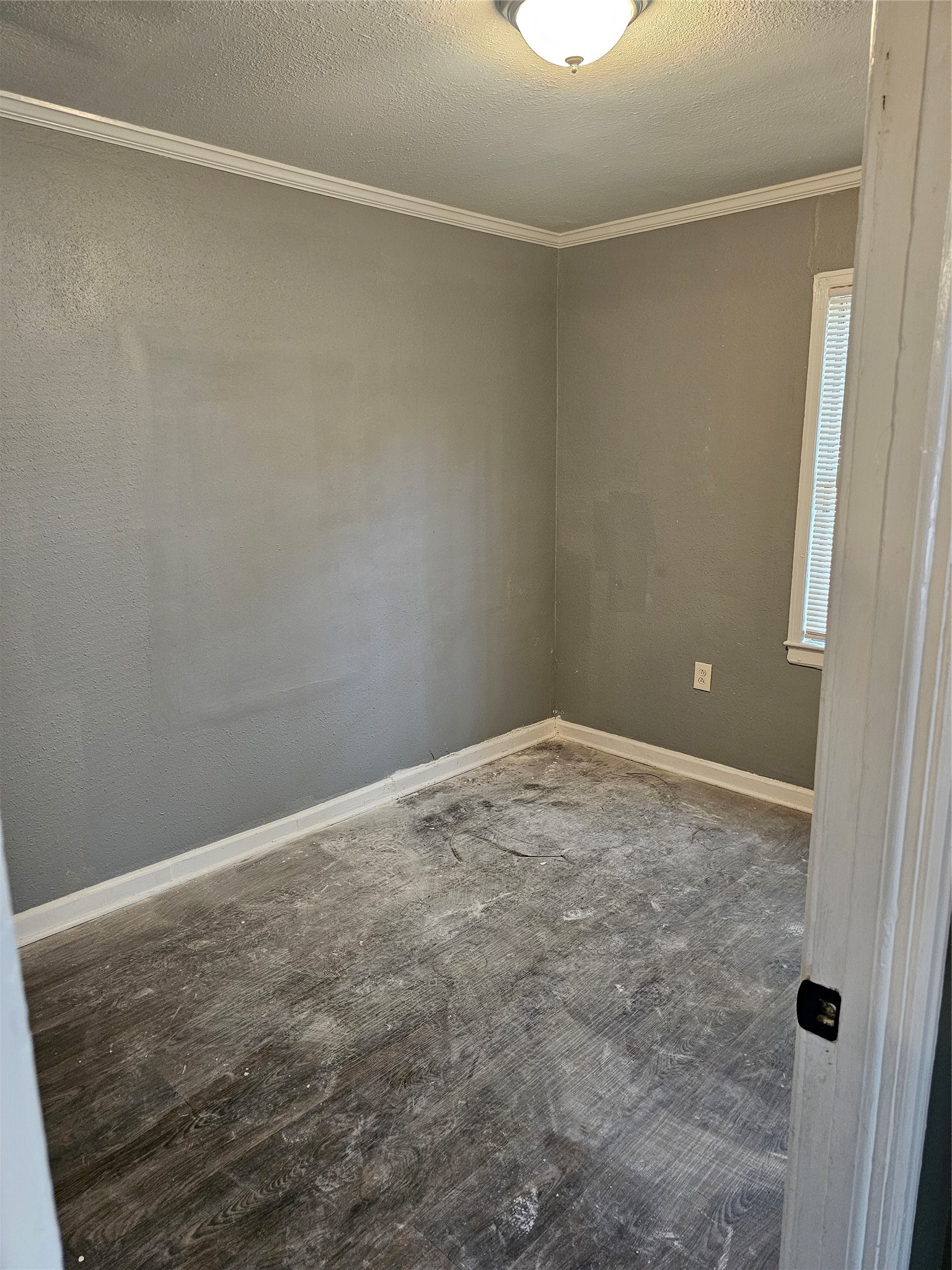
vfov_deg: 73.9
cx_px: 476
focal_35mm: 23
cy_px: 635
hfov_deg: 58.9
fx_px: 843
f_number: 1.7
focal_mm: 6.3
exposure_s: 1/120
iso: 800
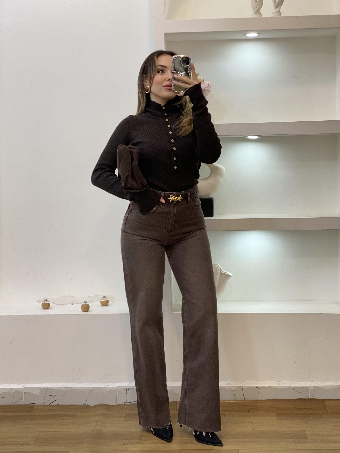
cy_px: 226
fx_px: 681
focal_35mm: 52
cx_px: 170
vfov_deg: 36.8
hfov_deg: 28.0
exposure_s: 1/100
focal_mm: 6
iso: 80
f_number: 2
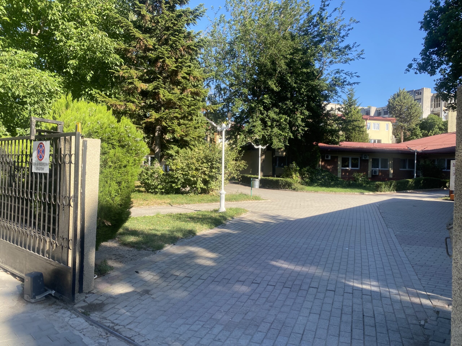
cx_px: 231
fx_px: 347
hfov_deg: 67.3
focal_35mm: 26
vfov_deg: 53.1
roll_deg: -1.6
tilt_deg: -1.6
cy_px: 173
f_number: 1.8
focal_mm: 4.25
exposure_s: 1/912
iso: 32
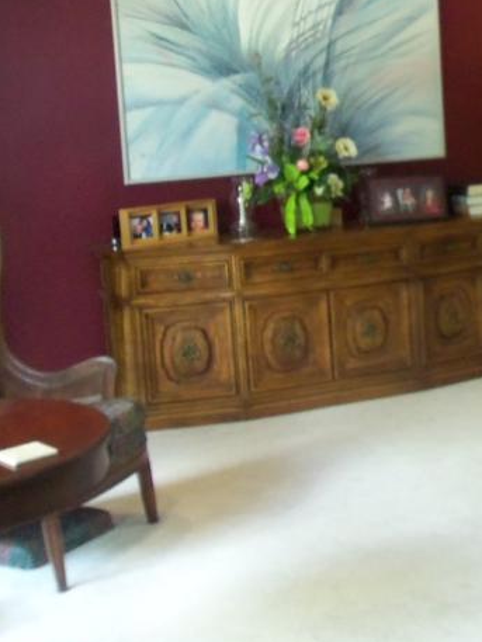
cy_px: 188
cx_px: 606
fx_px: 1206
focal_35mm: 65
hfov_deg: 20.8
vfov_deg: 29.5
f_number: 3.4
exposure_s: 1/30
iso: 250
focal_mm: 5.2
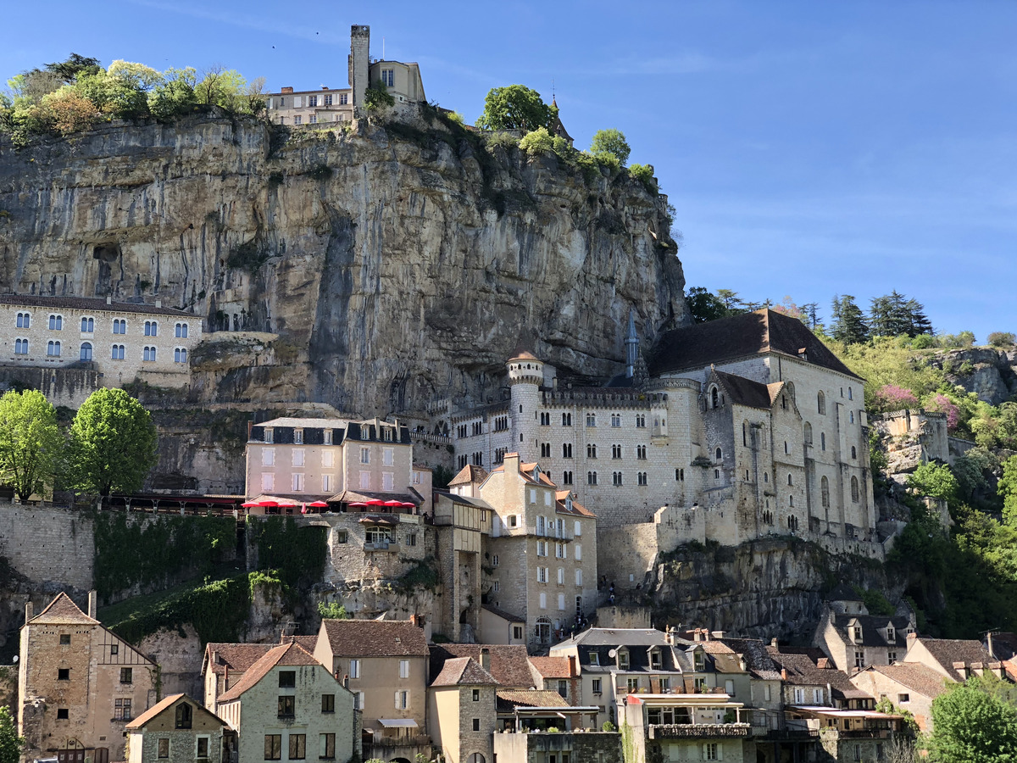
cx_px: 508
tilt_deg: +13.8
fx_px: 1528
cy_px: 382
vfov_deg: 28.0
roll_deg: +1.7
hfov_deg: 36.8
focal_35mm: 52
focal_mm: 6
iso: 16
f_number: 2.4
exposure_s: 1/372
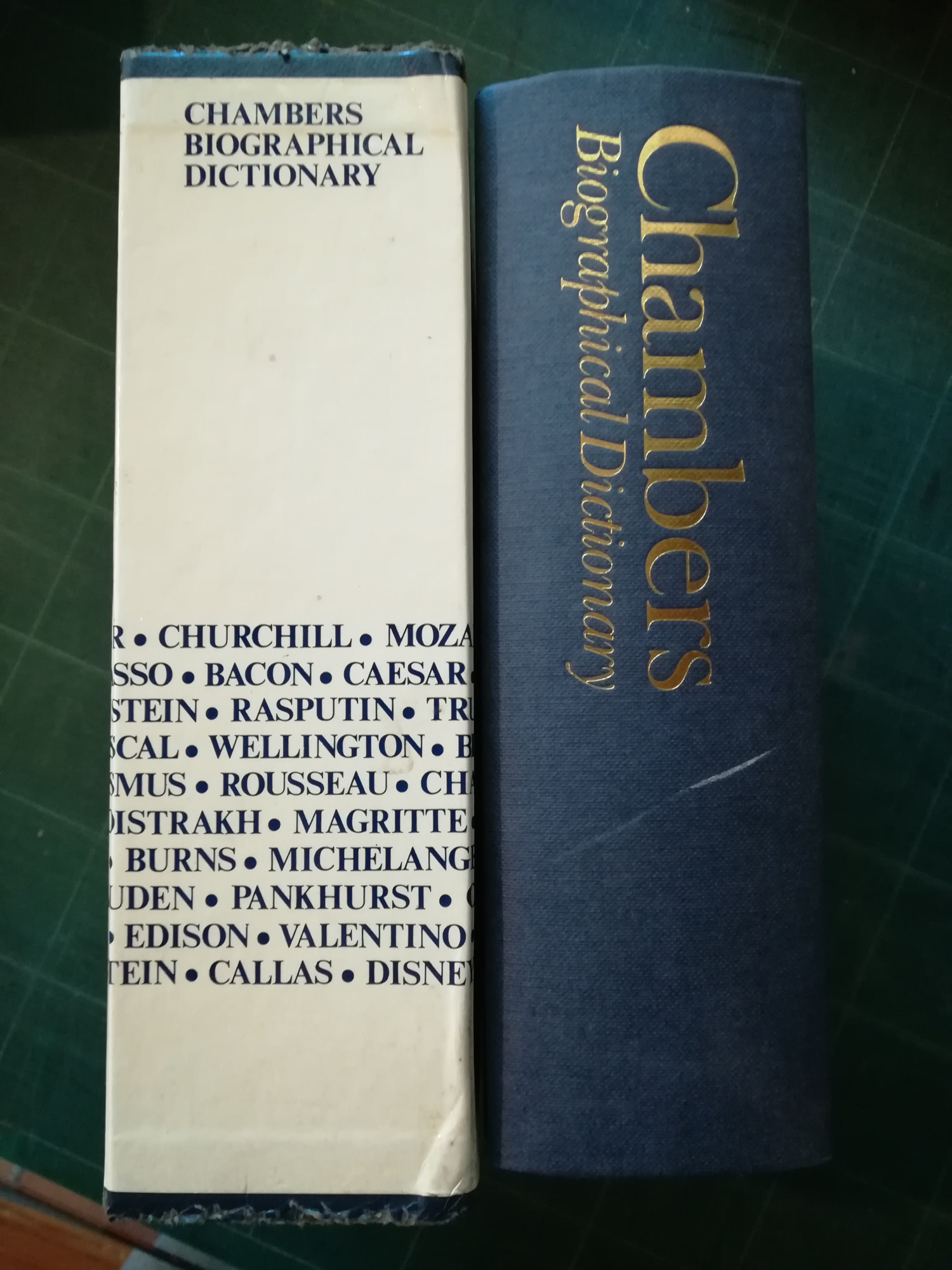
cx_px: 476
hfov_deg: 53.1
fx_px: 953
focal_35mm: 26
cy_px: 635
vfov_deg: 67.3
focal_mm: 3.83
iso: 500
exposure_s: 1/24
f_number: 2.2
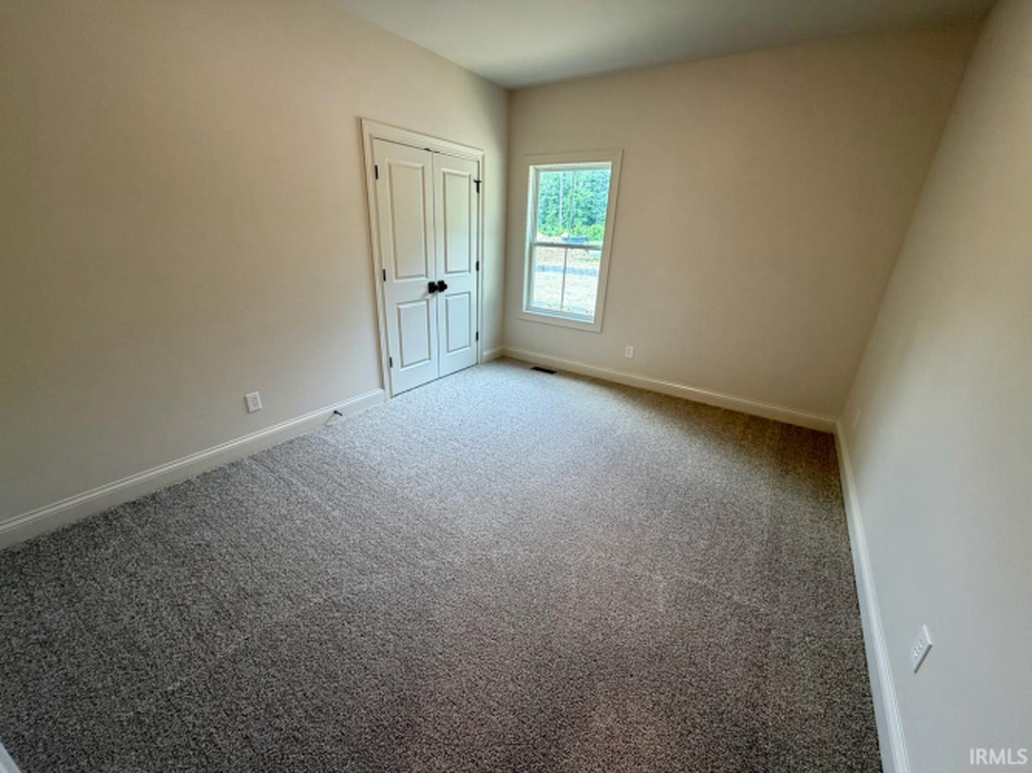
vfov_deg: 85.7
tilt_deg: -21.2
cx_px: 516
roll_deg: -1.8
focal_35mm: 14
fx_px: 417
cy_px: 386
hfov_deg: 102.1
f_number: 2.2
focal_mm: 2.22
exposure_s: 1/120
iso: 200
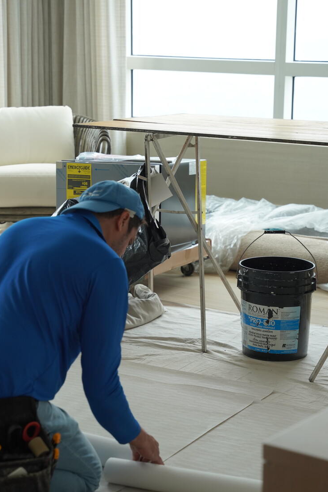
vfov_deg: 22.1
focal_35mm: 92
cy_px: 287
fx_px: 1256
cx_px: 163
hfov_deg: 14.9
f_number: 4
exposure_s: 1/160
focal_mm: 70
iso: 500
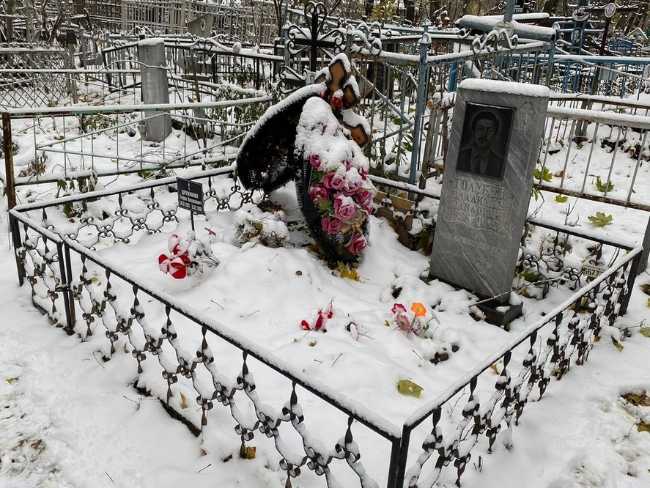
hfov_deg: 59.9
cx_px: 314
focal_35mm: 30
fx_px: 564
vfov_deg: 46.8
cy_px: 237
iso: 32
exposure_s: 1/161
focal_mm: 4.25
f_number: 1.8
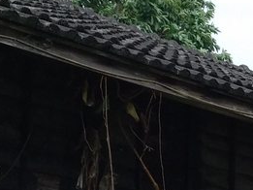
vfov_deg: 13.8
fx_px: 739
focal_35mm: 101
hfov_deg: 15.9
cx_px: 483
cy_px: 284
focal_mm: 3.81
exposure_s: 1/60
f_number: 2.2
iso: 200
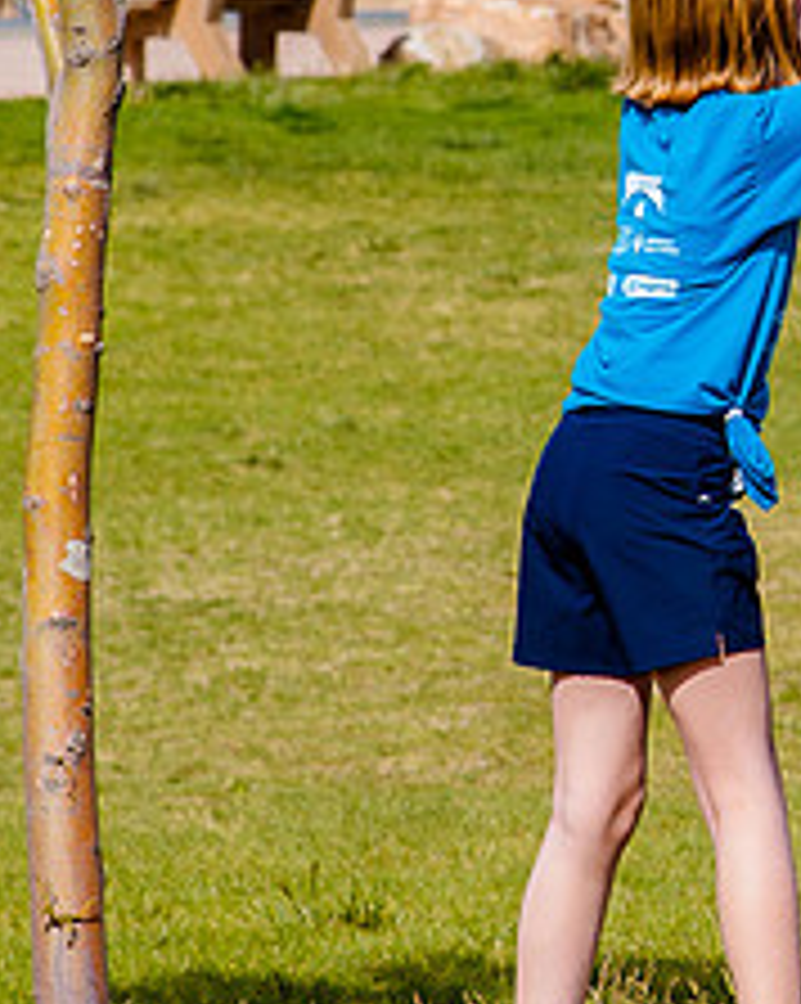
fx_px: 13116
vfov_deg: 4.4
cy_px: 136
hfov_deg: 3.5
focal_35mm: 442
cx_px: 959
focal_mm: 105
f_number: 7.1
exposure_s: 1/400
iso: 200
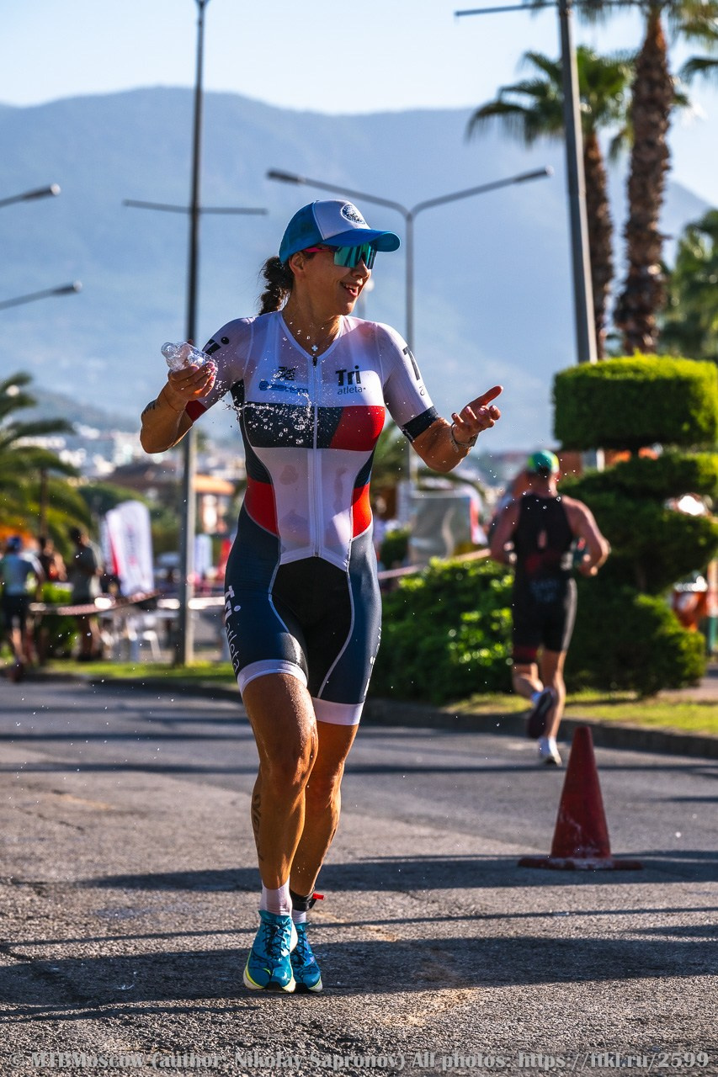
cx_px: 359
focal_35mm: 170
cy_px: 538
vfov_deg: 12.1
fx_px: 5087
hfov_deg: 8.1
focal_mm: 170
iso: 320
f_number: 8
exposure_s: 1/1250
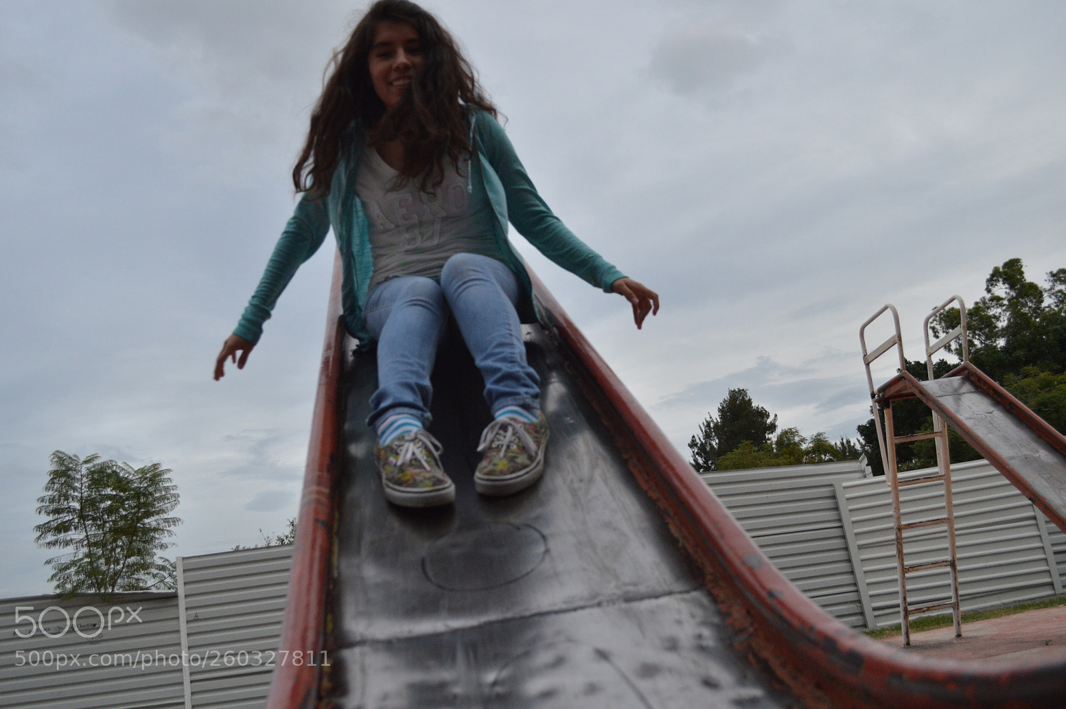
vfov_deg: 38.8
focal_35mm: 34
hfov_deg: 55.8
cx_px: 521
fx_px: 1006
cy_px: 347
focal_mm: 22
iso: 800
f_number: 4.5
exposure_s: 1/320
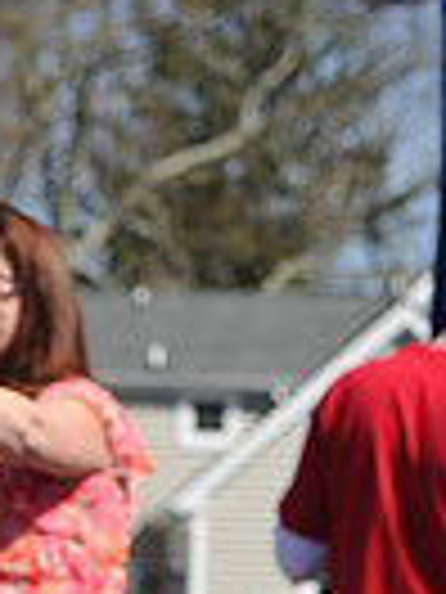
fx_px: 5068
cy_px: 842
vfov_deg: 6.6
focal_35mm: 295
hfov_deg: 5.0
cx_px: -302
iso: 200
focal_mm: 70
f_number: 5
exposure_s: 1/1000
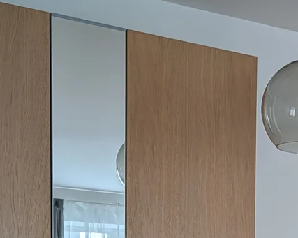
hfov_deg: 20.4
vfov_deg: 15.9
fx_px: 776
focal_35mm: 88
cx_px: 356
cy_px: 369
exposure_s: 1/99.5
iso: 23
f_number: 1.68
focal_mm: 6.9
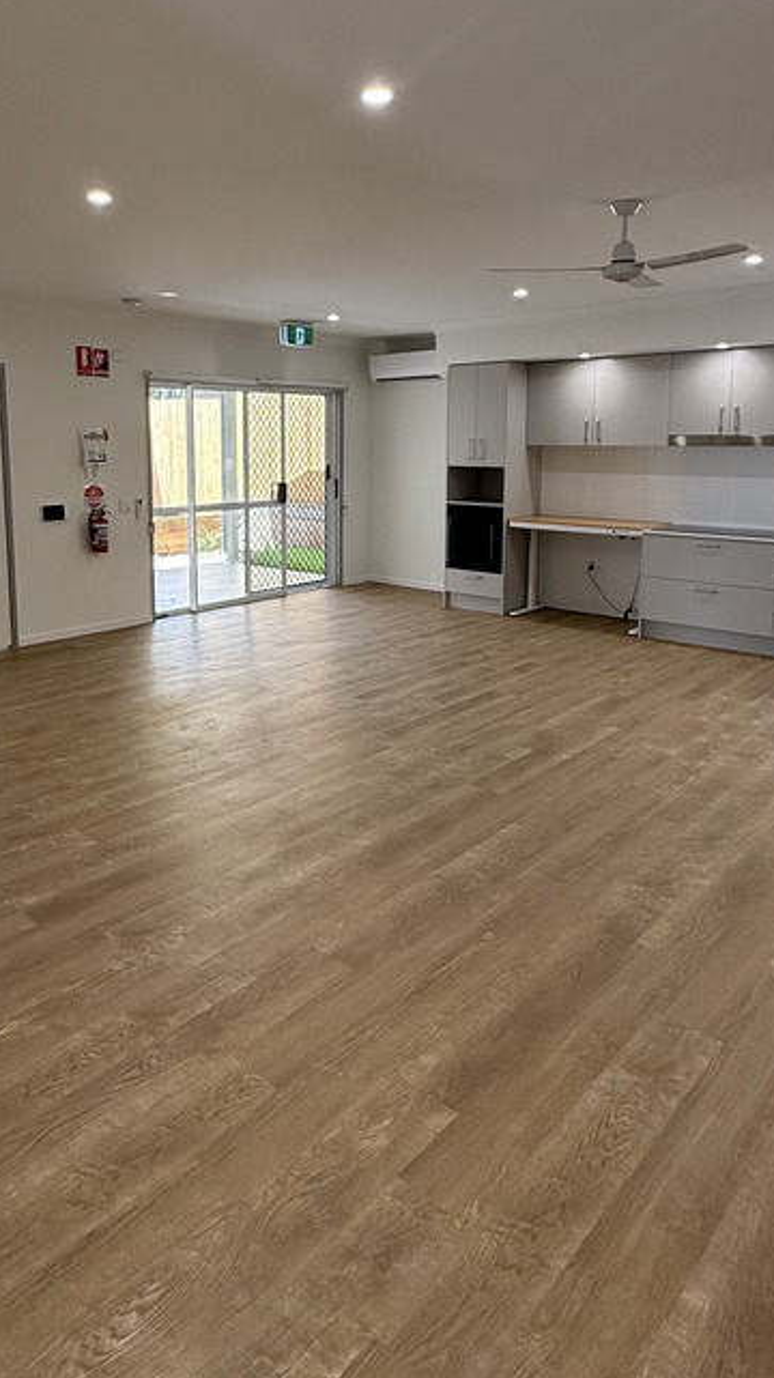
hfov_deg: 47.4
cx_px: 312
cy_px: 559
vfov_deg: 75.6
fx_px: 877
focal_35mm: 24
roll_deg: -0.8
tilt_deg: -6.2
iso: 100
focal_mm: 2.22
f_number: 2.2
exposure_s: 1/99
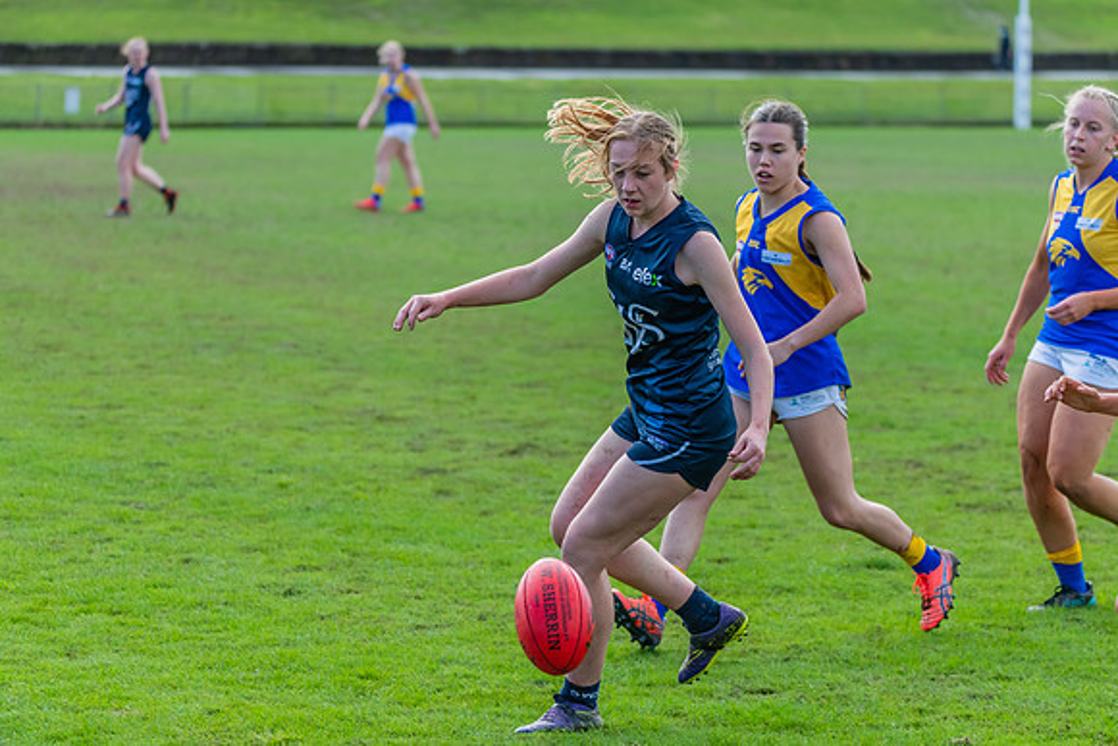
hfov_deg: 13.0
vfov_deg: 8.7
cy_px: 354
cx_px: 530
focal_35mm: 158
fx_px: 4898
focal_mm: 150
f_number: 5
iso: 800
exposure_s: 1/1600
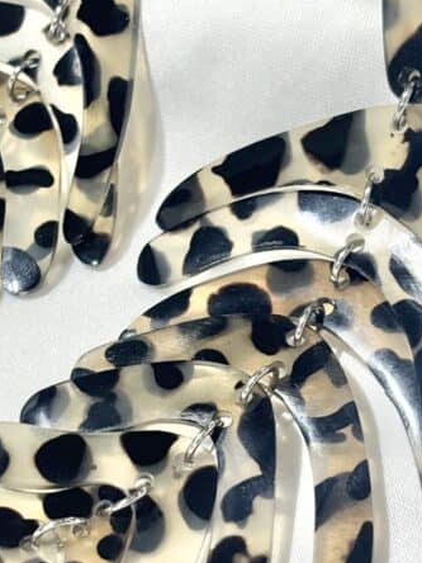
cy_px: 314
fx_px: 1951
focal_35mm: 120
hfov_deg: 12.3
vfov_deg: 16.4
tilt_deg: -49.8
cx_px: 120
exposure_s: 1/205
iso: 32
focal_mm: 5.96
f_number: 1.6
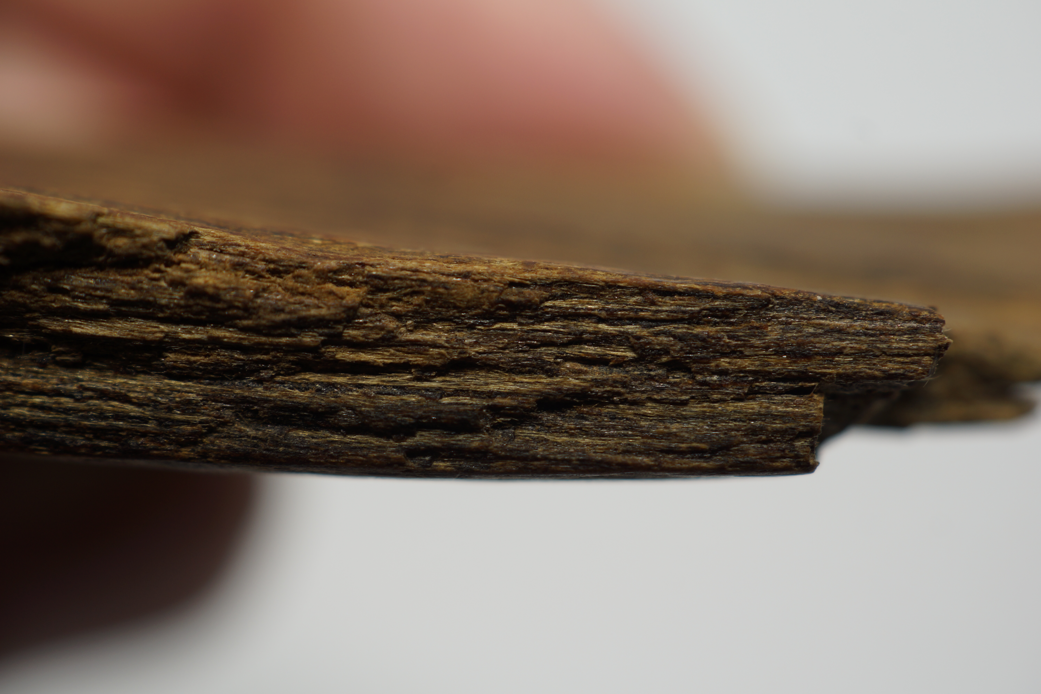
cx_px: 520
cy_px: 347
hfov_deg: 43.6
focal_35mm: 45
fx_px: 1301
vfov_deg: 29.9
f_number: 4
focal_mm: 30
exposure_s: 1/160
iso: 100
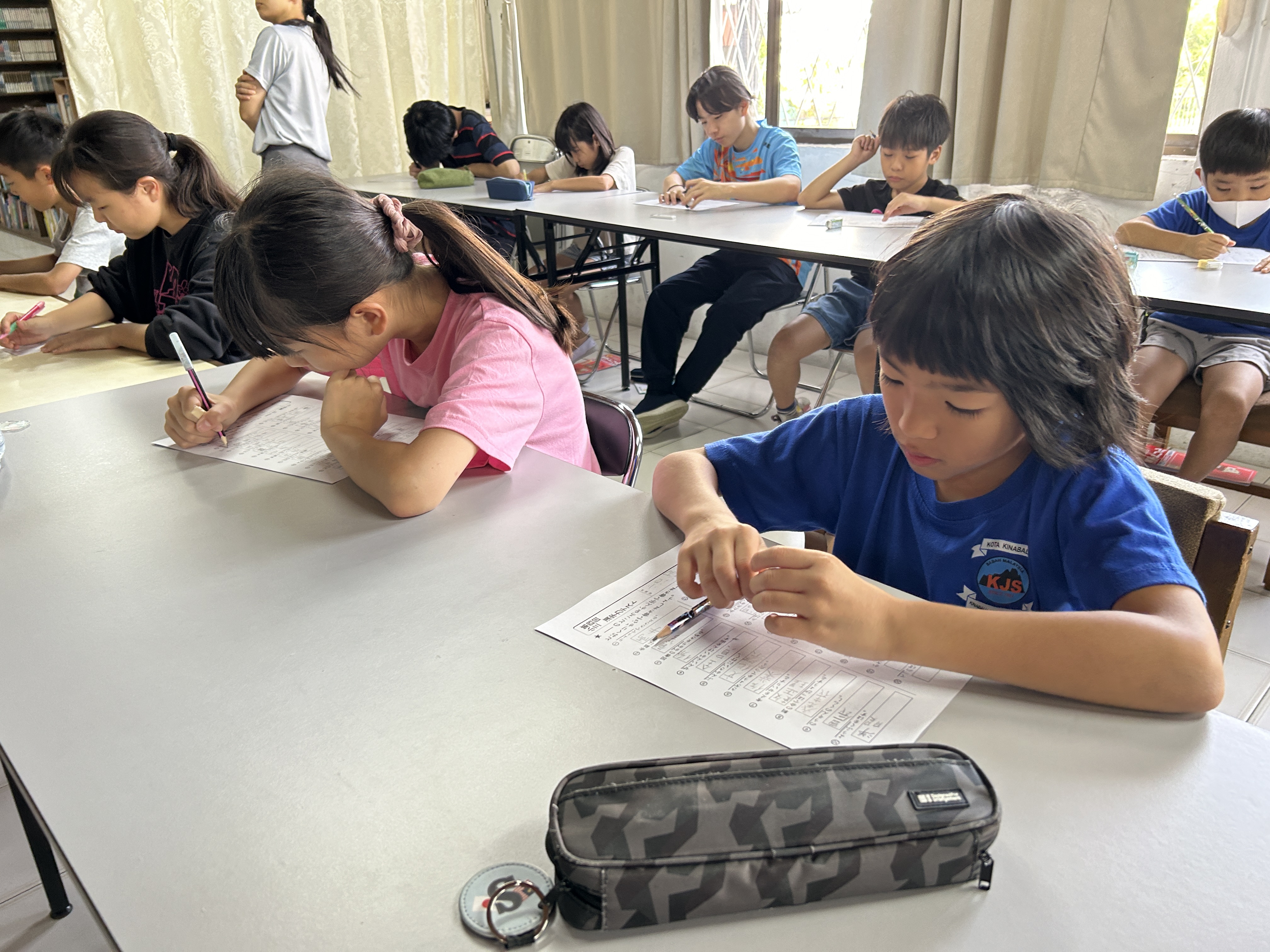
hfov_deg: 67.3
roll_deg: +0.3
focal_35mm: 26
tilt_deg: -23.3
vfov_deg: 53.1
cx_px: 635
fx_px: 954
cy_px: 476
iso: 125
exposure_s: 1/50
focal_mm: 5.7
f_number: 1.5
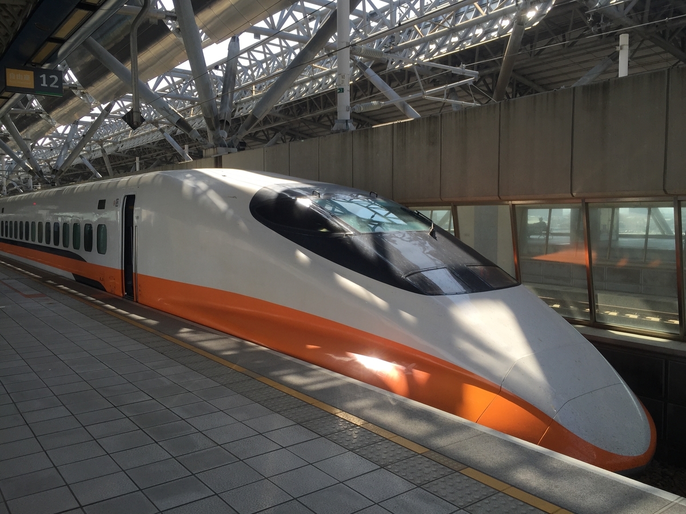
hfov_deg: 61.7
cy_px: 257
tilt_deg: -3.9
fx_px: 575
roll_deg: +0.0
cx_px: 343
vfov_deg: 48.2
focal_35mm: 29
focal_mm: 4.15
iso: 32
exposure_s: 1/842
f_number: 2.2
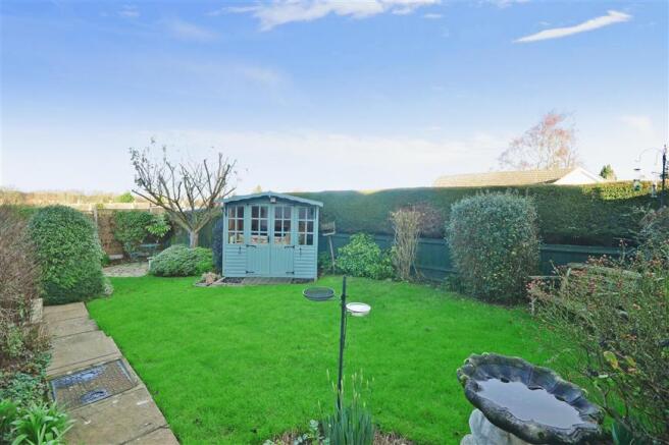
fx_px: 279
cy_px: 222
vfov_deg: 77.3
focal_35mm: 15
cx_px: 334
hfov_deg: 100.4
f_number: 11
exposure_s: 1/40
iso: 400
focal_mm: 10
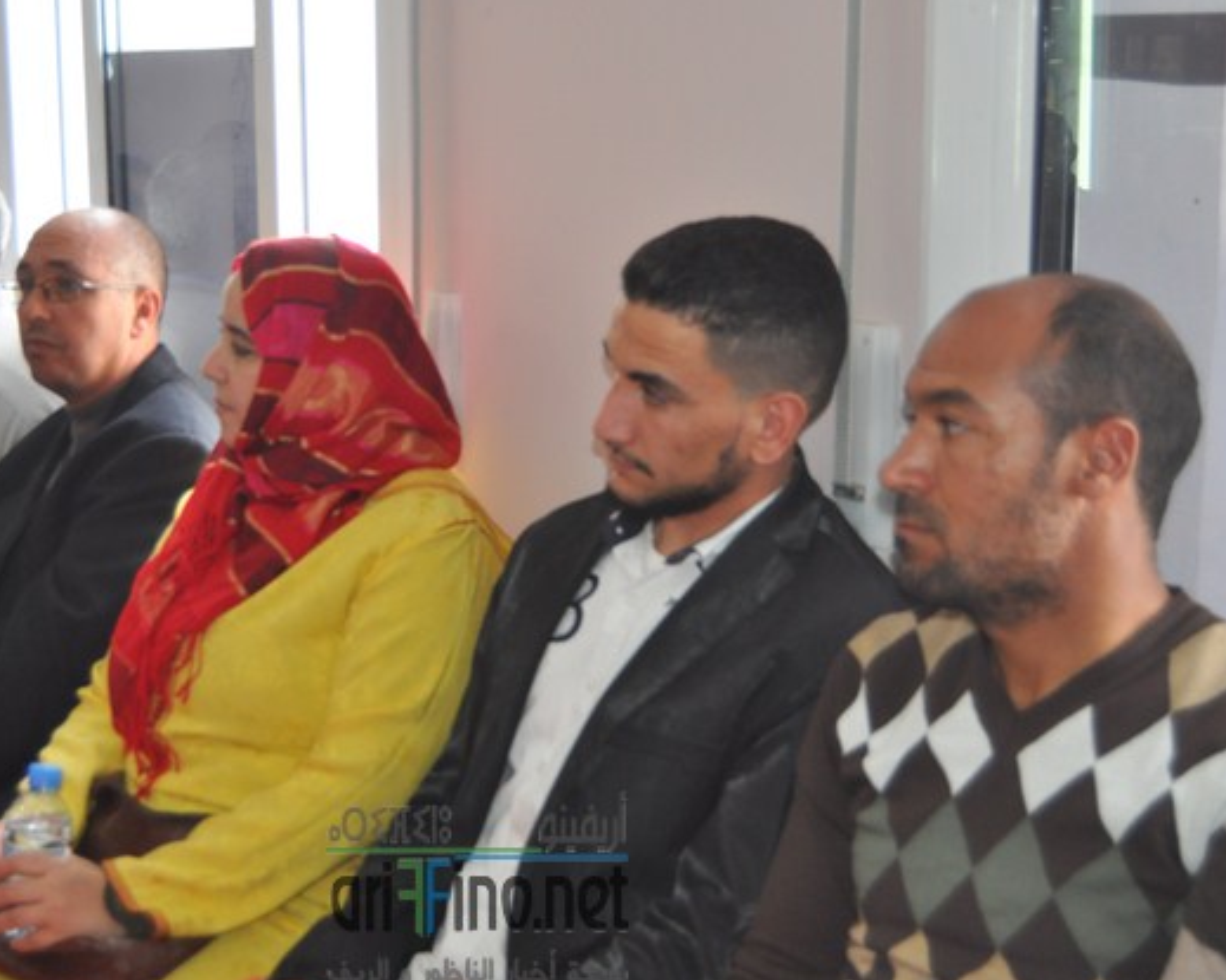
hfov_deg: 31.9
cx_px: 477
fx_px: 2140
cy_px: 490
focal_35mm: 59
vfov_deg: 25.8
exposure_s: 1/60
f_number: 4.5
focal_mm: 34
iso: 800
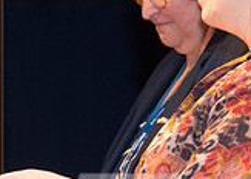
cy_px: 188
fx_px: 3154
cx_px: -88
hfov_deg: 4.5
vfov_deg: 3.2
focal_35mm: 443
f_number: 5.3
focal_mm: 105
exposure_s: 1/80
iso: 2000
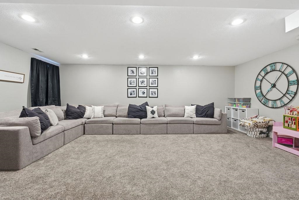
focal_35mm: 16
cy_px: 100
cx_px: 150
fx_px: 133
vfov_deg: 73.8
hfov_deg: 96.7
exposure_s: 1/5
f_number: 8
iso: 100
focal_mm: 16
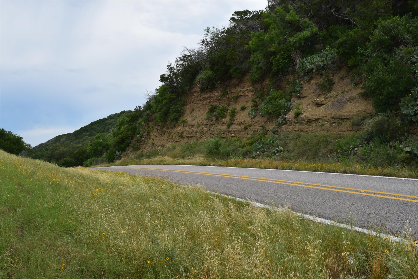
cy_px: 140
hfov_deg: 45.0
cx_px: 209
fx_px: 505
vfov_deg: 30.8
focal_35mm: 44
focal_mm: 29
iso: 400
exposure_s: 1/400
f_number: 11
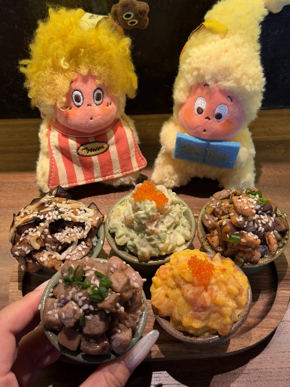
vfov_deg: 39.7
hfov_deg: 30.3
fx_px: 536
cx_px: 145
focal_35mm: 48
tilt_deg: -52.1
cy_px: 194
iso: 125
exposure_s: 1/60
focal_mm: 6.76
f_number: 1.78
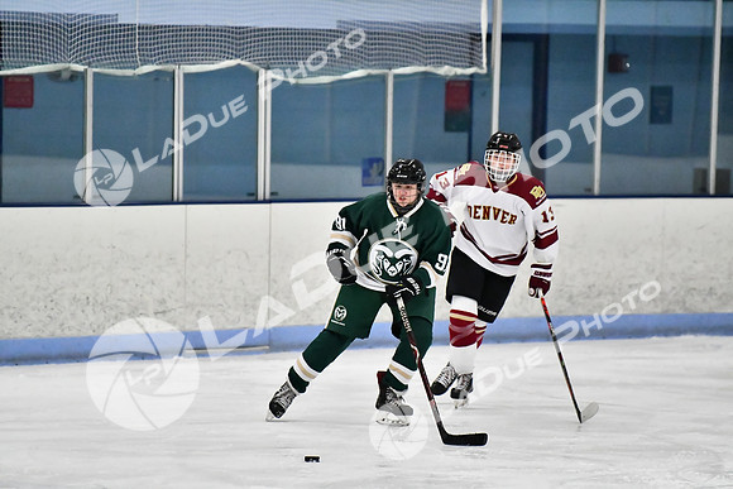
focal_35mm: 285
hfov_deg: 7.2
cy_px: 244
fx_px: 5804
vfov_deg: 4.8
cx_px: 366
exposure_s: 1/1250
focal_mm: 190
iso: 8000
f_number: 2.8
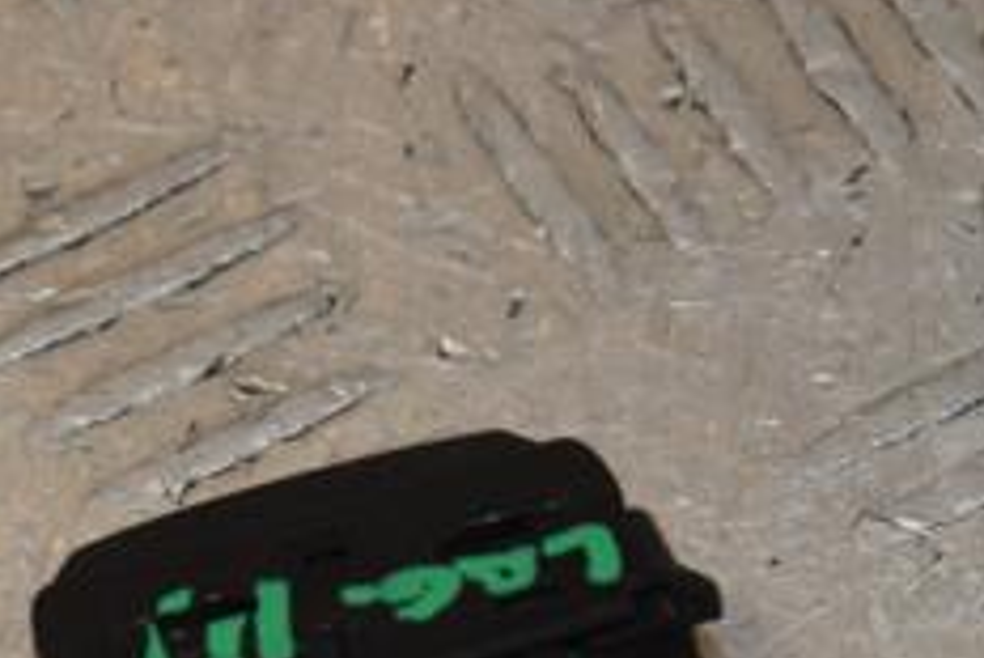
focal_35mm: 407
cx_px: 450
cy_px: 658
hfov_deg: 5.1
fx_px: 11139
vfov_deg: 3.4
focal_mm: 105
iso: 800
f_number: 9
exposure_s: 1/200
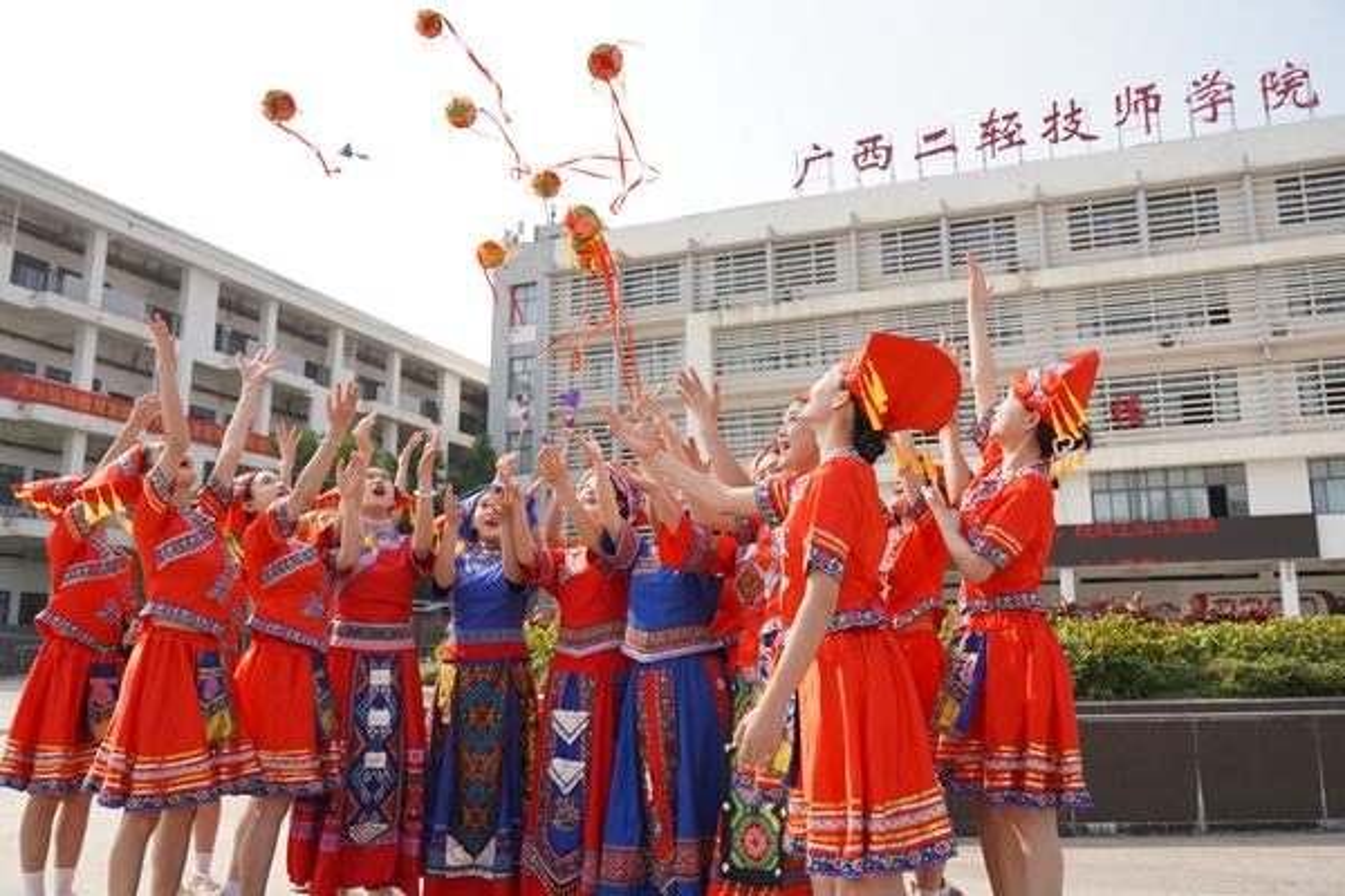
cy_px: 448
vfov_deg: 46.4
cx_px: 672
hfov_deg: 65.5
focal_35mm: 28
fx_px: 1046
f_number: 5.6
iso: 1250
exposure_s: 1/3200
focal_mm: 28
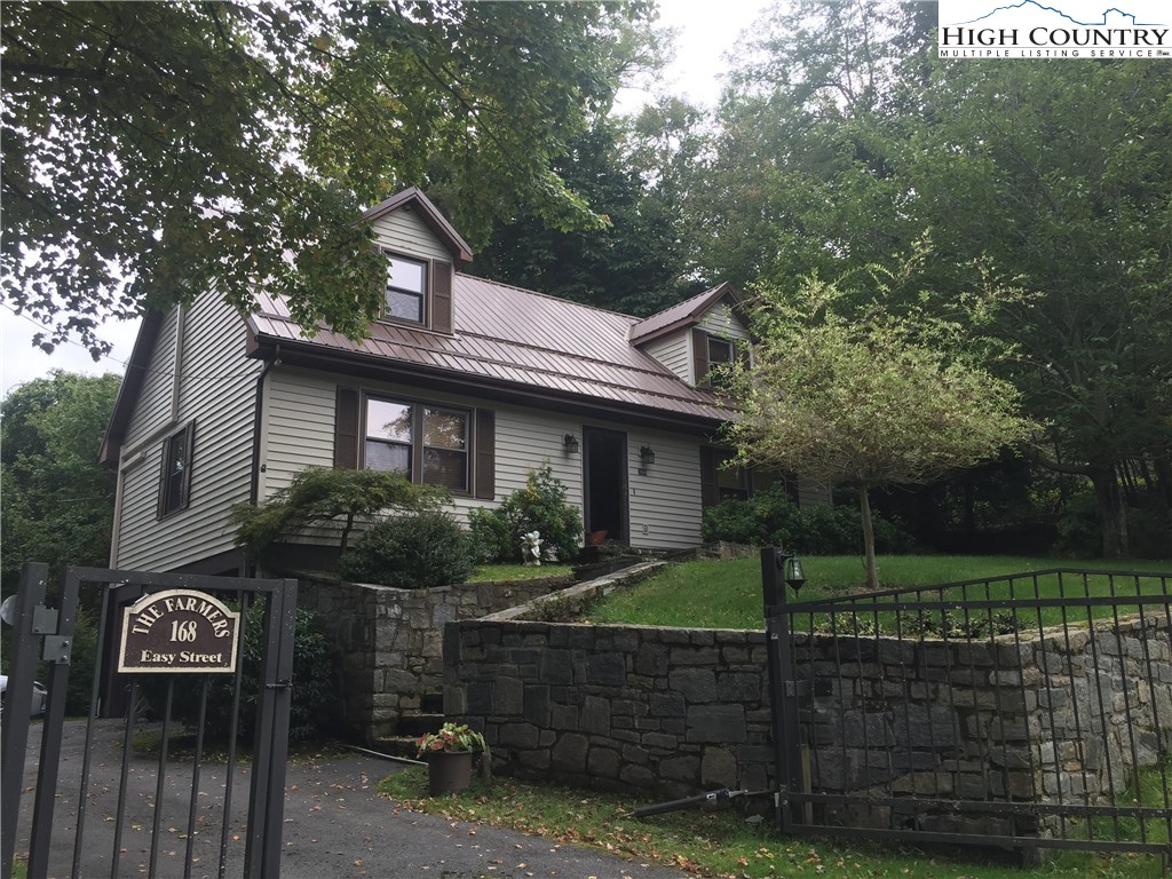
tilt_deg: +14.5
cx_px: 586
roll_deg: +1.0
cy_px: 440
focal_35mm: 29
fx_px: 982
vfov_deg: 48.2
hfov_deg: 61.7
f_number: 2.2
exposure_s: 1/302
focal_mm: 4.15
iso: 32
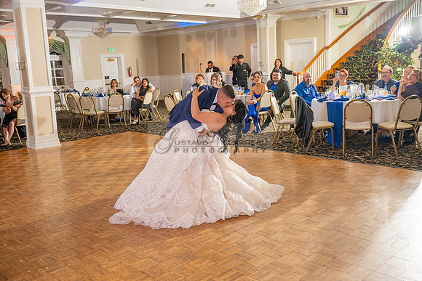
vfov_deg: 36.9
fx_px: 422
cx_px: 211
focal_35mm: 36
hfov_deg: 53.1
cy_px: 140
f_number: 3.2
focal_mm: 36
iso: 640
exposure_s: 1/160
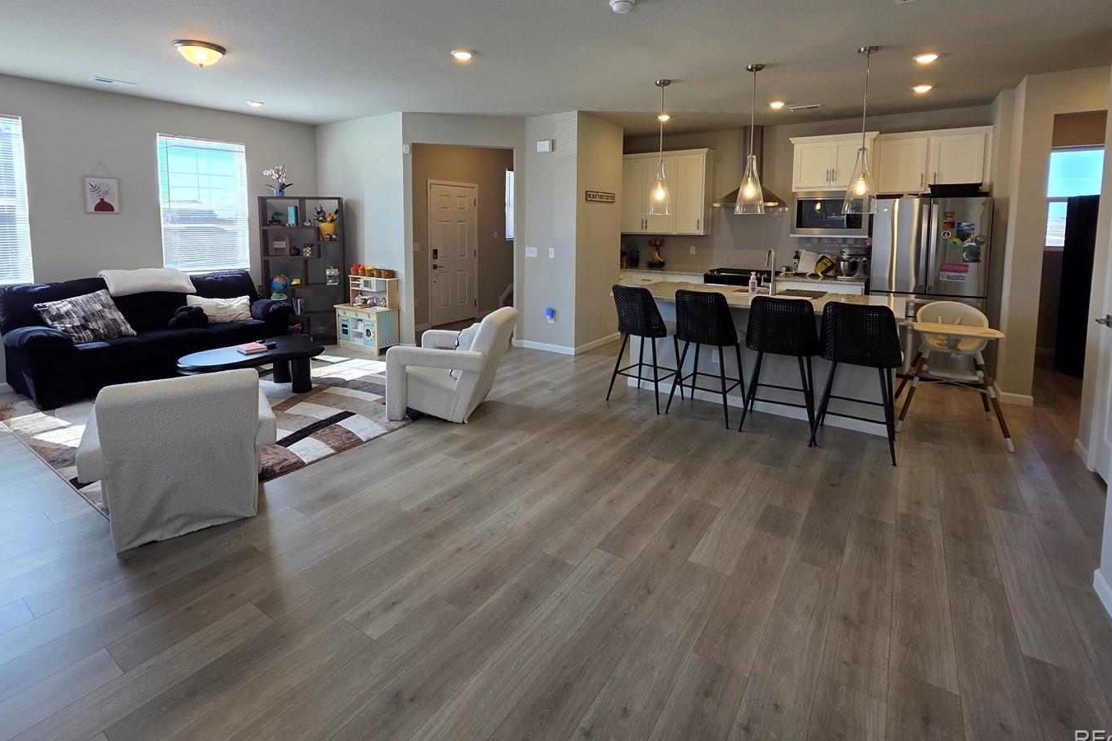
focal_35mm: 16
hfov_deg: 96.7
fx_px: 494
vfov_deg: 72.1
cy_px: 263
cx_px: 549
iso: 50
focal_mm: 2.2
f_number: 1.9
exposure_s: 1/120
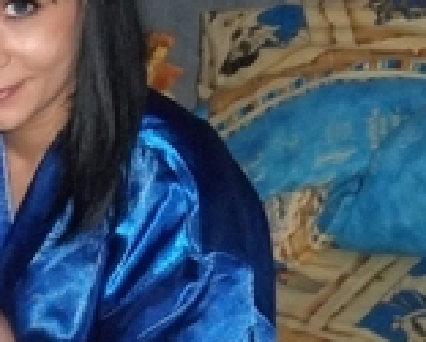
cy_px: 294
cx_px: -120
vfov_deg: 12.4
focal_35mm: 124
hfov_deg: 14.9
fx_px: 1564
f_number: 3.1
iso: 320
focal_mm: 6.5
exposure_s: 1/500
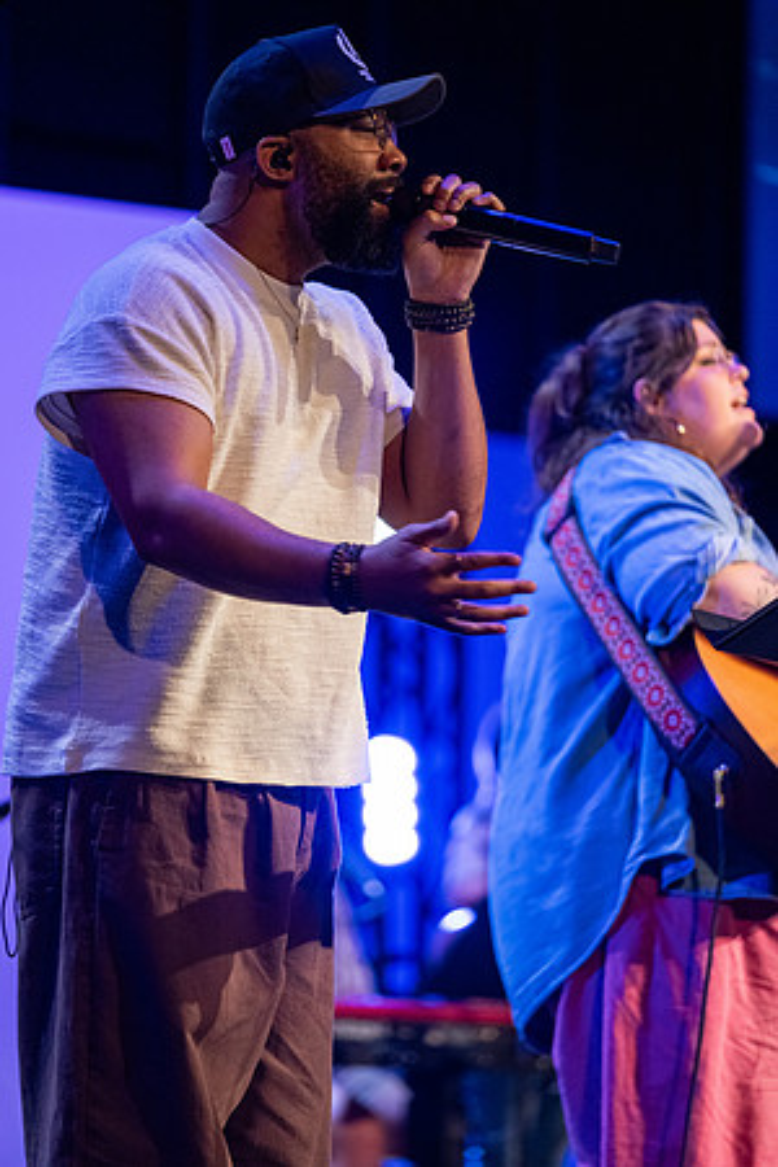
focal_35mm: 210
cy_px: 584
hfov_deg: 6.5
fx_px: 6807
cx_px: 389
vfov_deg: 9.8
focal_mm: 140
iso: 2000
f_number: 2.8
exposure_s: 1/210
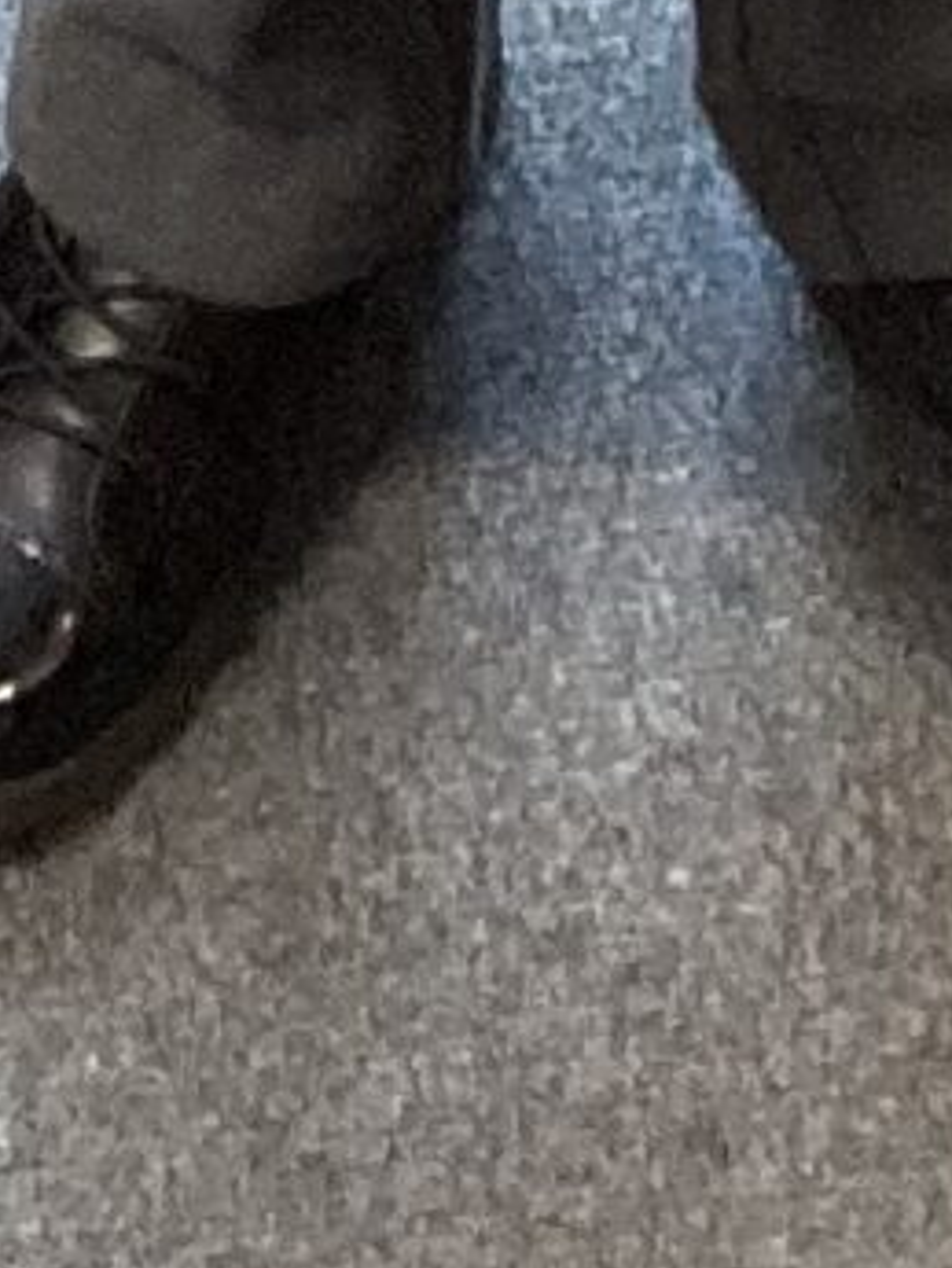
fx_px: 8429
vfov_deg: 7.0
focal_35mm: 230
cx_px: 290
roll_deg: +0.2
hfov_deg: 6.5
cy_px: -3345
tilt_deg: -28.9
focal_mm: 3.3
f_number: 2.4
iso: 250
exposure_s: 1/60
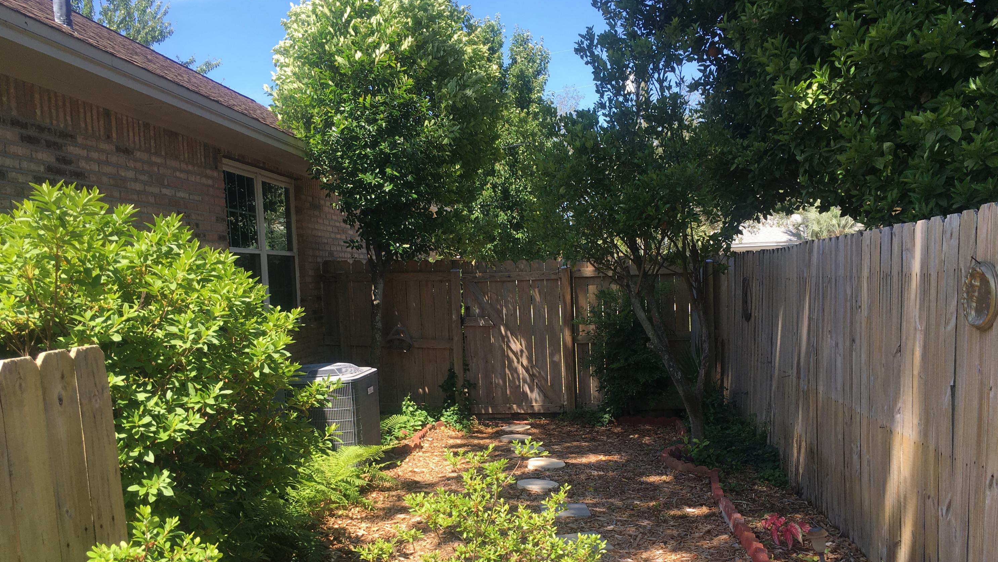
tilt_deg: -5.4
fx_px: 847
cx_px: 499
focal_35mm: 32
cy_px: 370
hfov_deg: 61.0
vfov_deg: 36.3
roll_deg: +1.9
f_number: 2.2
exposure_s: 1/534
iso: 25
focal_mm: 4.15
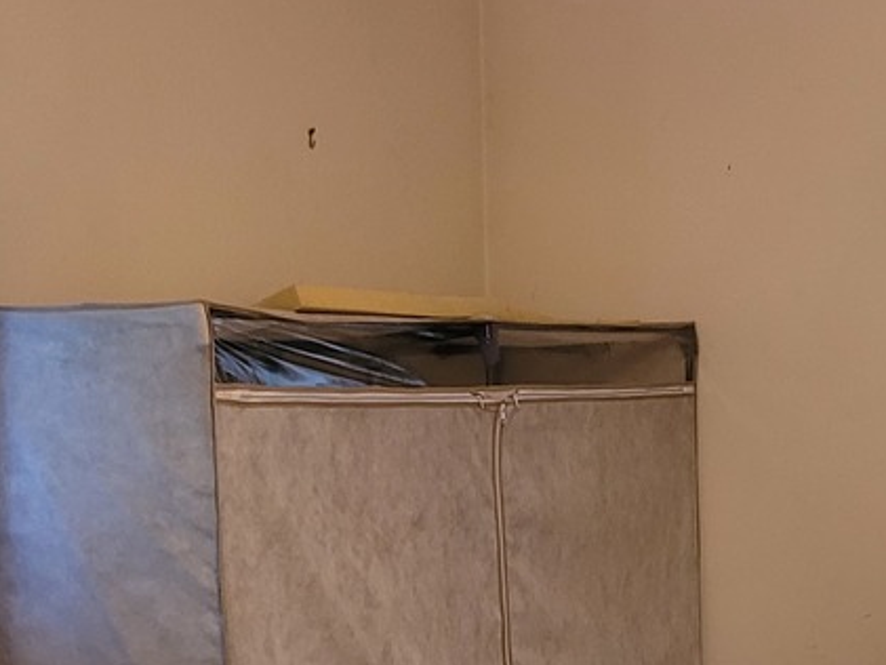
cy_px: 707
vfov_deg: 16.2
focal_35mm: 89
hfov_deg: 21.4
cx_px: 838
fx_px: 2279
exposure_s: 1/40
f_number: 1.8
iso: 320
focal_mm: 5.4
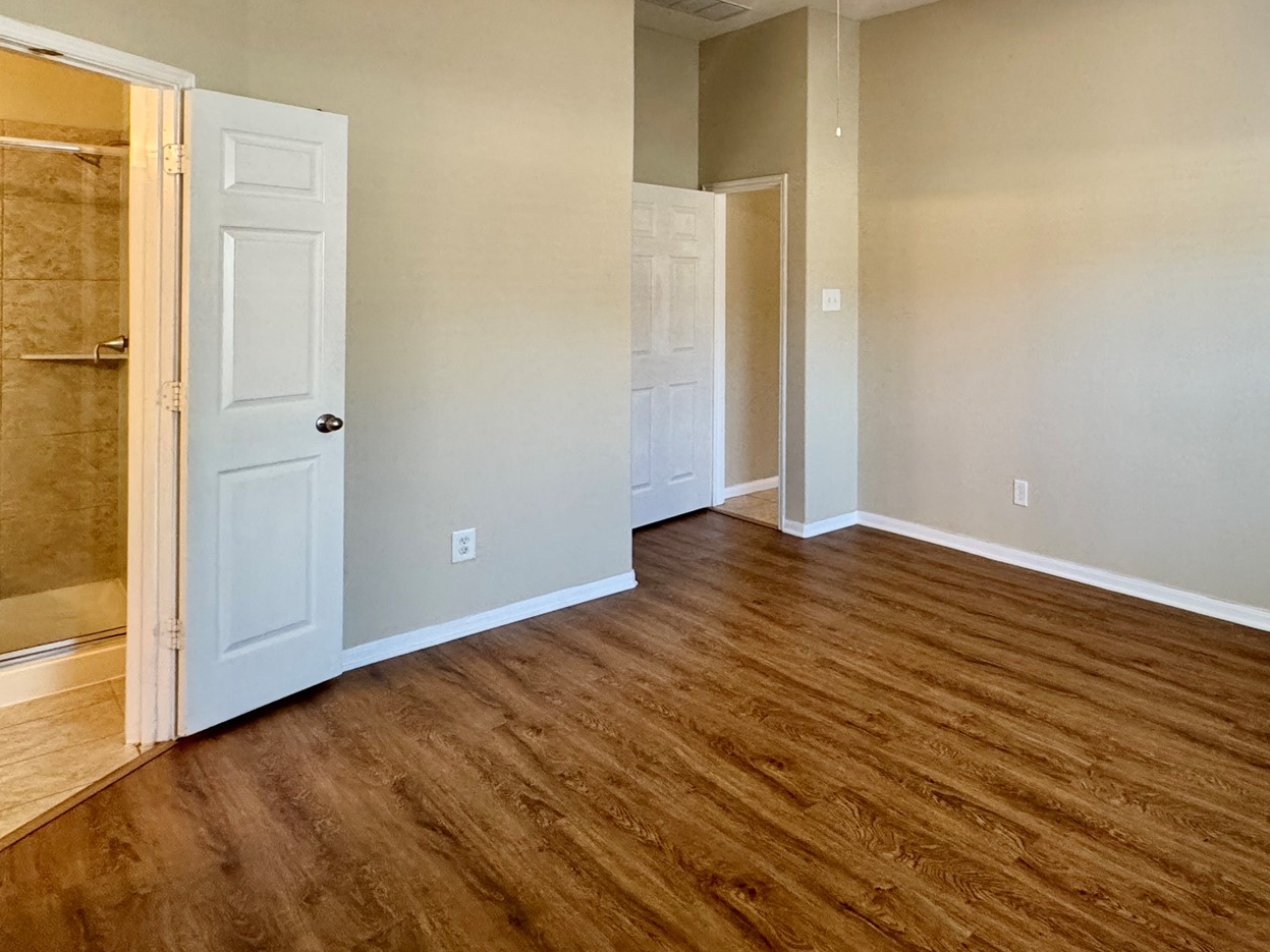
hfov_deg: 66.8
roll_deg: -0.2
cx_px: 1024
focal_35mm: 23
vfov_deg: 56.9
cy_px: 281
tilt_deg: +0.7
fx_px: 844
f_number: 2.2
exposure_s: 1/120
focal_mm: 2.22
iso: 320
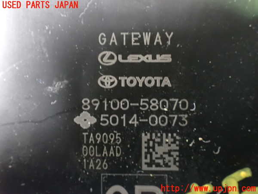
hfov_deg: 42.9
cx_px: 129
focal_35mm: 44
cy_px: 97
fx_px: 328
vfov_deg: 32.9
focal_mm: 7.84
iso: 1600
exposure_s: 1/8
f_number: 2.9
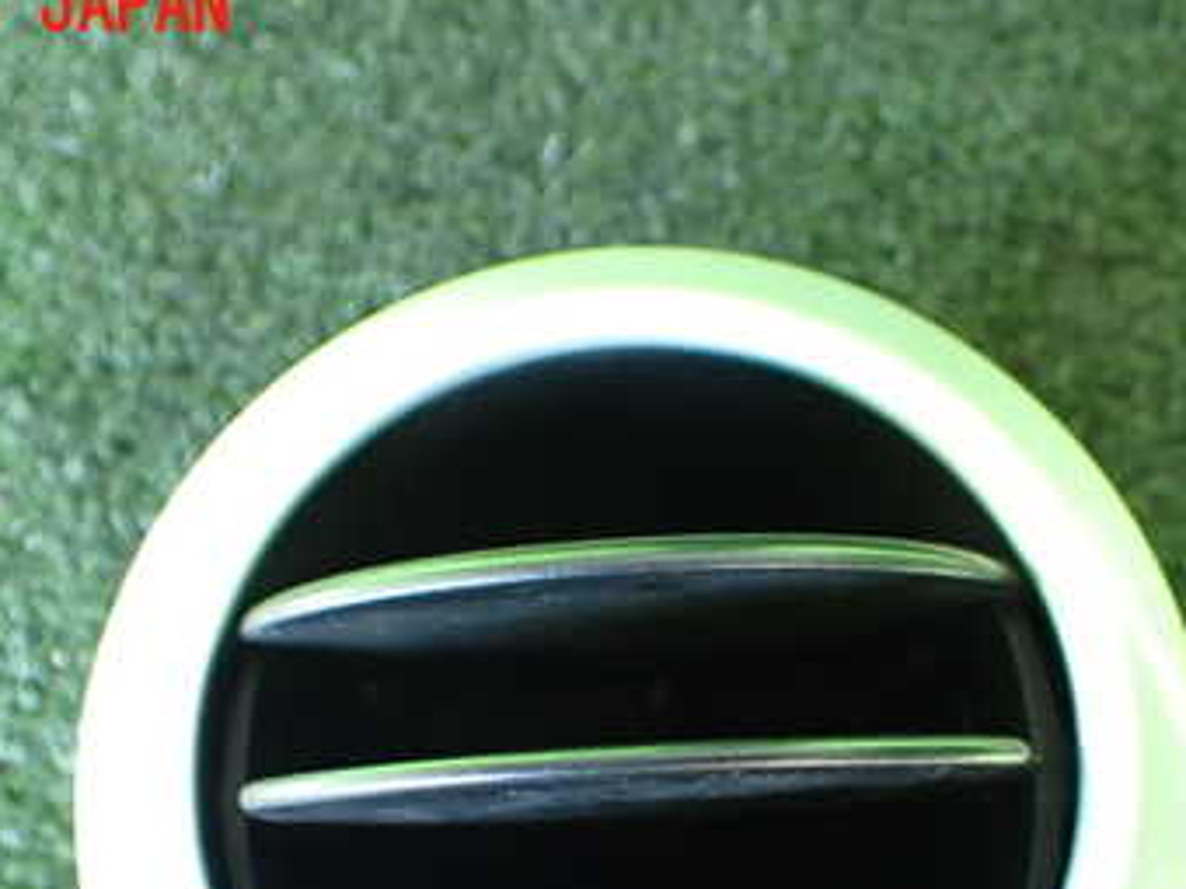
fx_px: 1816
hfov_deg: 36.1
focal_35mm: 53
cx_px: 642
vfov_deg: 26.8
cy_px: 750
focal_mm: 5.4
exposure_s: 1/80
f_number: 2.3
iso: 800
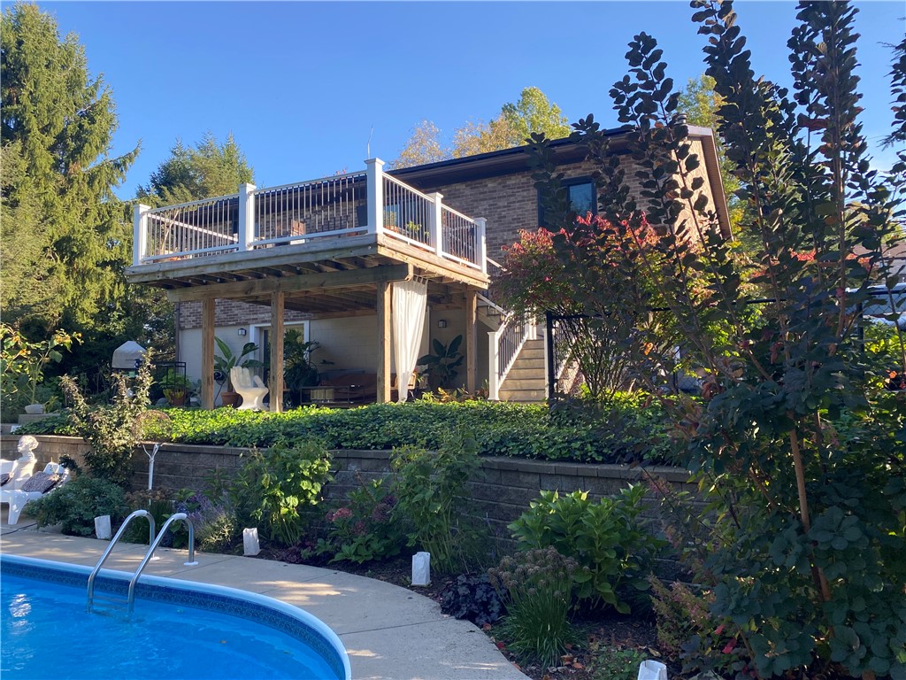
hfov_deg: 67.3
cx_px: 453
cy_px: 340
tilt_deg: +5.1
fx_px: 680
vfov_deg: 53.1
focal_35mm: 26
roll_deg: +0.0
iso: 32
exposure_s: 1/562
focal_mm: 4.25
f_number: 1.8
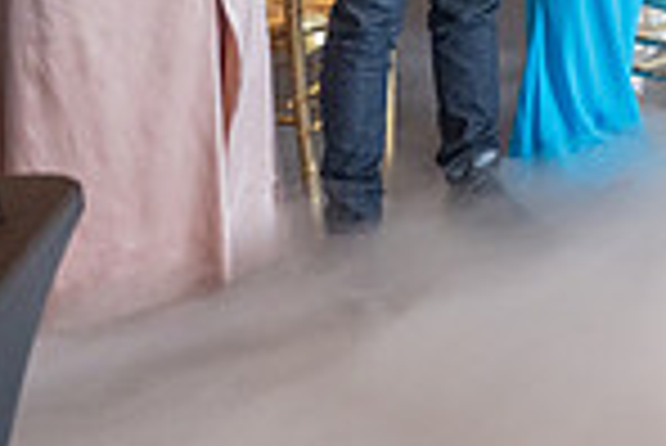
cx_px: 1296
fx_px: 1741
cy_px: -223
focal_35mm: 94
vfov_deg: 13.7
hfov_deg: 16.8
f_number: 2.8
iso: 500
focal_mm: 24
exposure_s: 1/250
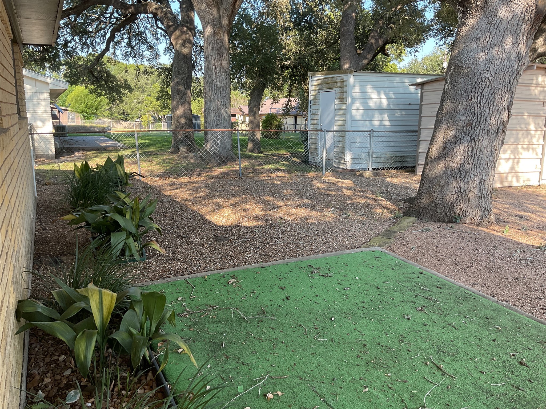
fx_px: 457
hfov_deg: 61.7
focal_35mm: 29
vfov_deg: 48.2
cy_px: 204
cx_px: 273
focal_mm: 3
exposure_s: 1/156
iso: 16
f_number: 1.8
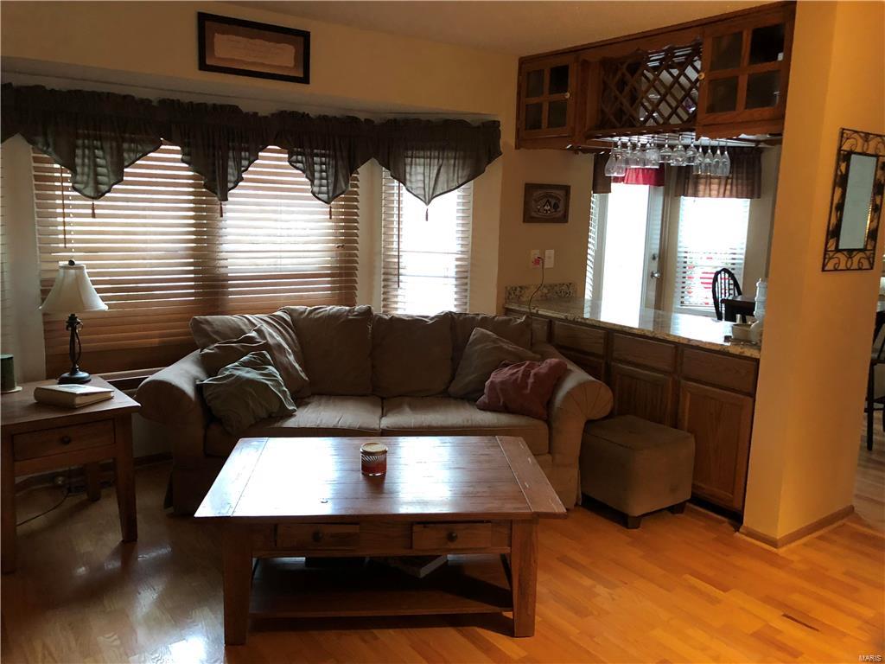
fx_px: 741
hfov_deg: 61.7
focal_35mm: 29
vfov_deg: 48.2
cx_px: 442
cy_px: 332
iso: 80
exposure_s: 1/6
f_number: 1.8
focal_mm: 3.99
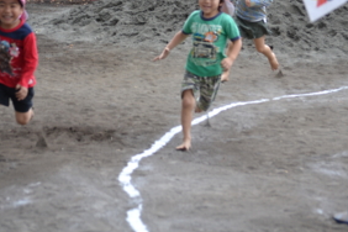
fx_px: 1747
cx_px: 142
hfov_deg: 11.4
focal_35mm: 181
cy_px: 71
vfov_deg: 7.6
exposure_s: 1/500
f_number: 4.2
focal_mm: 85
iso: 400
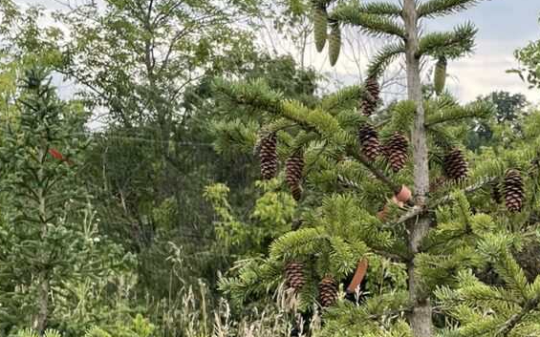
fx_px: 1148
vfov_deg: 16.1
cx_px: 421
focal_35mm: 78
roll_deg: +1.0
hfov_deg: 26.1
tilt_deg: -10.4
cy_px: 406
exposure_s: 1/698
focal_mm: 4.2
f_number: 1.6
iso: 32
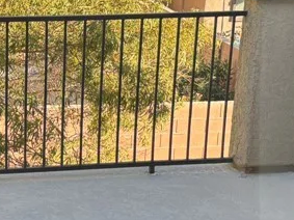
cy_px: 101
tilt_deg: -16.4
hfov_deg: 20.5
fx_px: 798
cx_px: 43
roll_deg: -1.7
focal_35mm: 94
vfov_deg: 15.7
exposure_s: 1/495
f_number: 1.6
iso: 50
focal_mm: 5.96
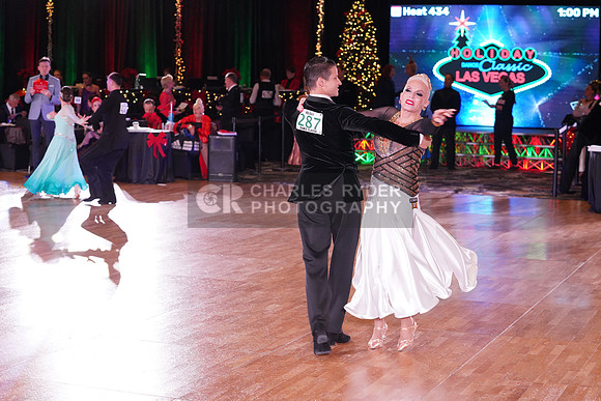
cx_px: 300
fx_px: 1169
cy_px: 200
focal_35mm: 70
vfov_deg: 19.5
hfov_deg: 28.8
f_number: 4.5
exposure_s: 1/200
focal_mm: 70
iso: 3200
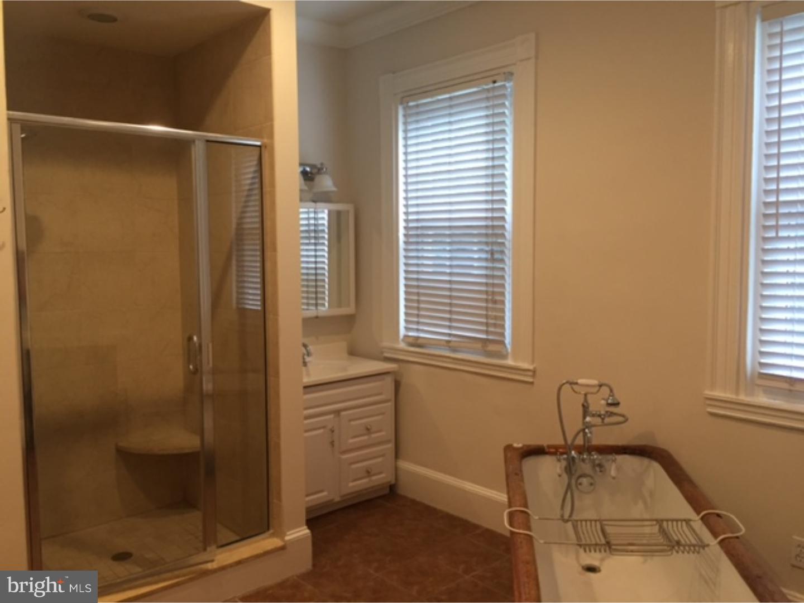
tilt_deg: -4.9
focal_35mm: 29
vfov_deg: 48.2
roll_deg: -0.4
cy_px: 302
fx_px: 674
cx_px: 402
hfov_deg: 61.7
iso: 100
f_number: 2.2
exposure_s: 1/30
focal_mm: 4.15
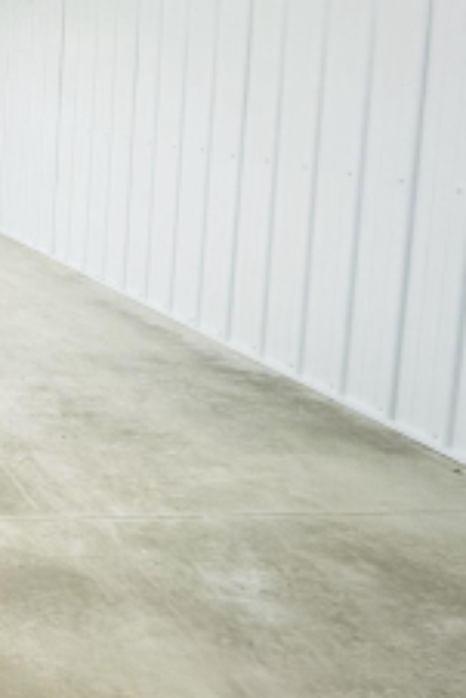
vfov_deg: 43.5
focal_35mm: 43
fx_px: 834
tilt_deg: -6.3
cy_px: 151
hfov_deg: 22.4
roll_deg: +0.0
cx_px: -316
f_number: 2.2
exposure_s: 1/60
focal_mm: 2.22
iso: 200
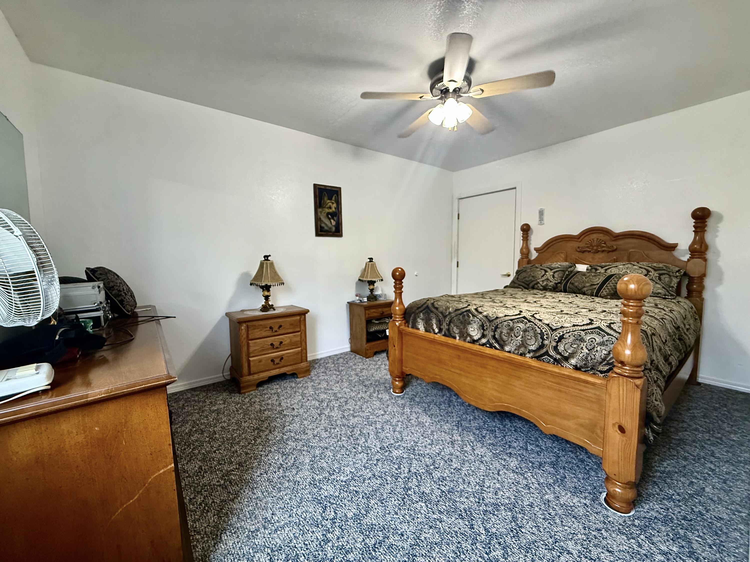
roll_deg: +0.3
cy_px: 281
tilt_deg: -4.0
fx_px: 303
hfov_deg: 102.1
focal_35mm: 14
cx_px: 375
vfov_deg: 85.7
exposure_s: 1/60
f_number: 2.2
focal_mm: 2.22
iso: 250
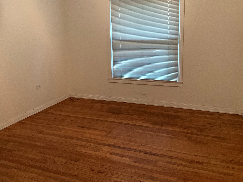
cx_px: 107
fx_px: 246
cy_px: 78
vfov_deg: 40.6
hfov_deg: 52.5
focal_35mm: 35
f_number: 1.8
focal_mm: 3
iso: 320
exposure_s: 1/40
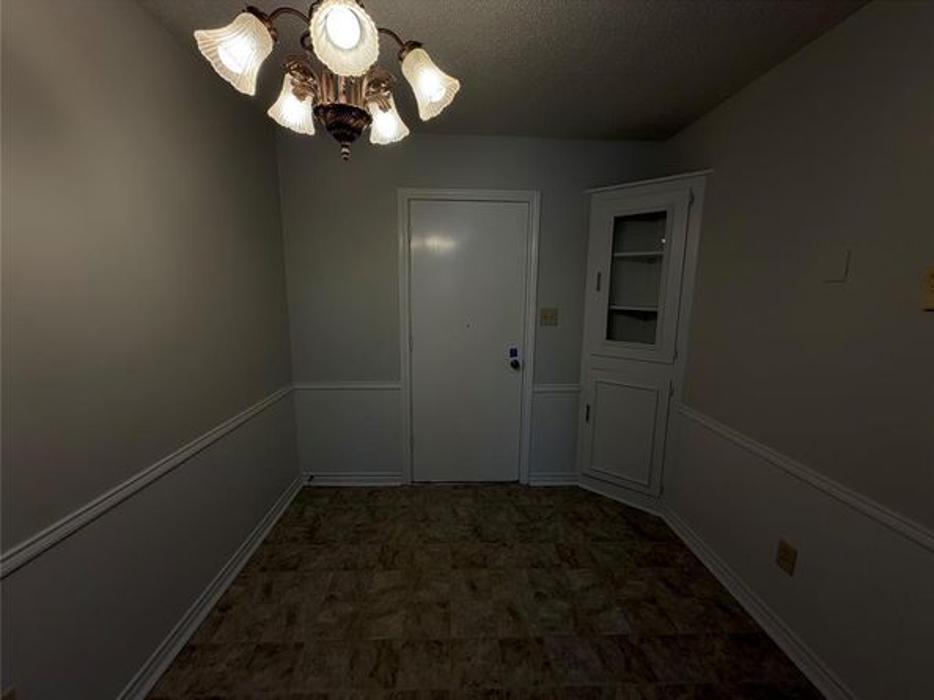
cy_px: 350
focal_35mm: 14
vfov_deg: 85.6
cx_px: 467
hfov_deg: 102.1
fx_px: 378
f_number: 2.2
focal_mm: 2.22
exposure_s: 1/120
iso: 100
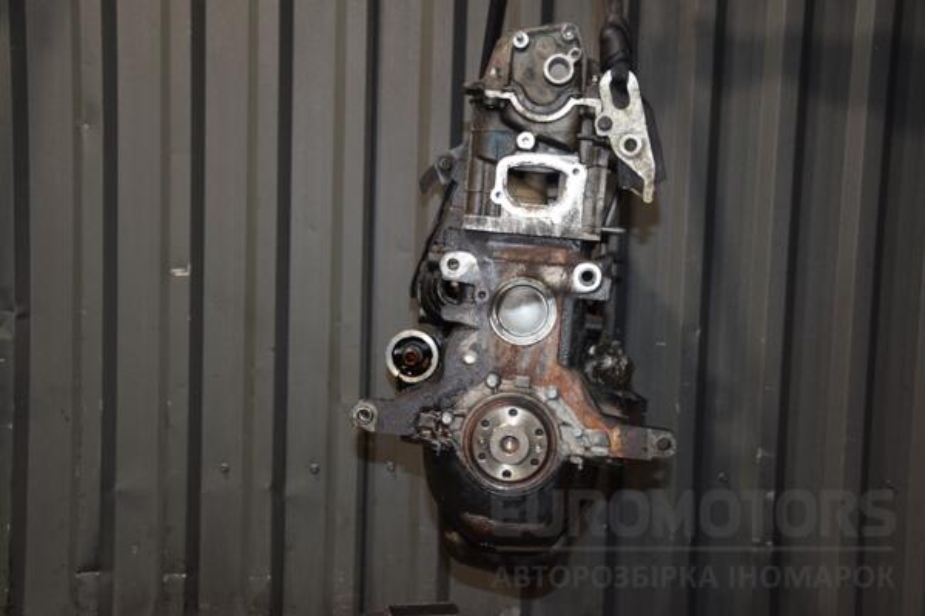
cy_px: 308
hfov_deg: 41.1
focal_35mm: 48
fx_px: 1233
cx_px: 462
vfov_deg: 28.1
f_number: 5
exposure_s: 1/60
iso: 800
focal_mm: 32
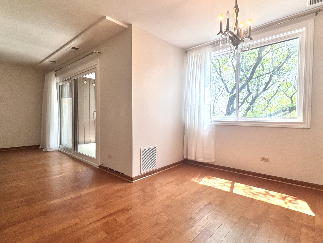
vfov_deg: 85.7
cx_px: 162
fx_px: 131
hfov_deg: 102.1
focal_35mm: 14
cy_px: 122
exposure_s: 1/238
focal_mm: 2.22
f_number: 2.2
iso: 40
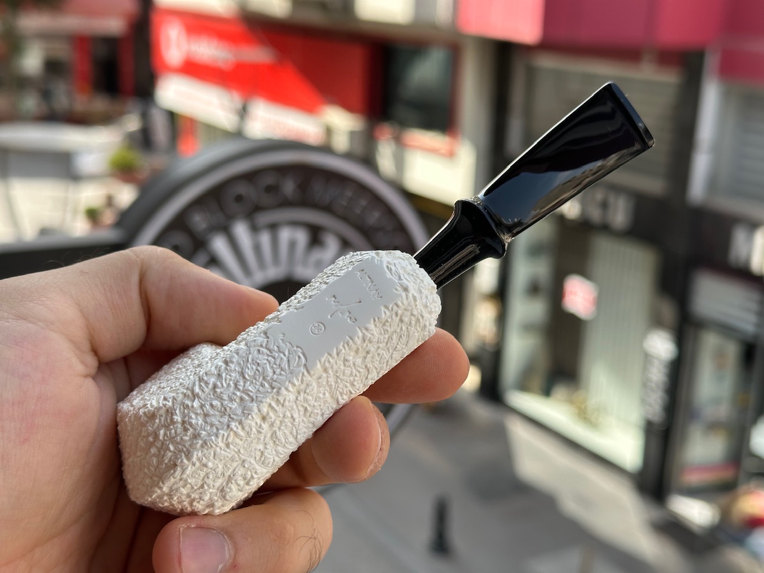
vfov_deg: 30.3
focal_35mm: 48
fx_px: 1059
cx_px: 382
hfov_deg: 39.7
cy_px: 286
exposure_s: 1/773
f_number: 1.78
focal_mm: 6.86
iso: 64
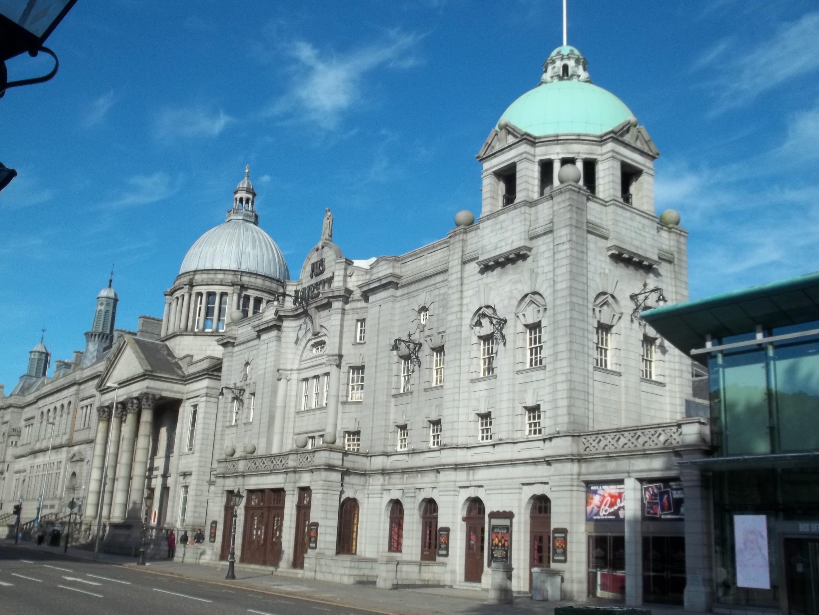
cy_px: 308
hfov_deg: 55.4
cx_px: 410
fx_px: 781
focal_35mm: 33
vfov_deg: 42.9
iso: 64
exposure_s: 1/200
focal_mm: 5.9
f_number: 8
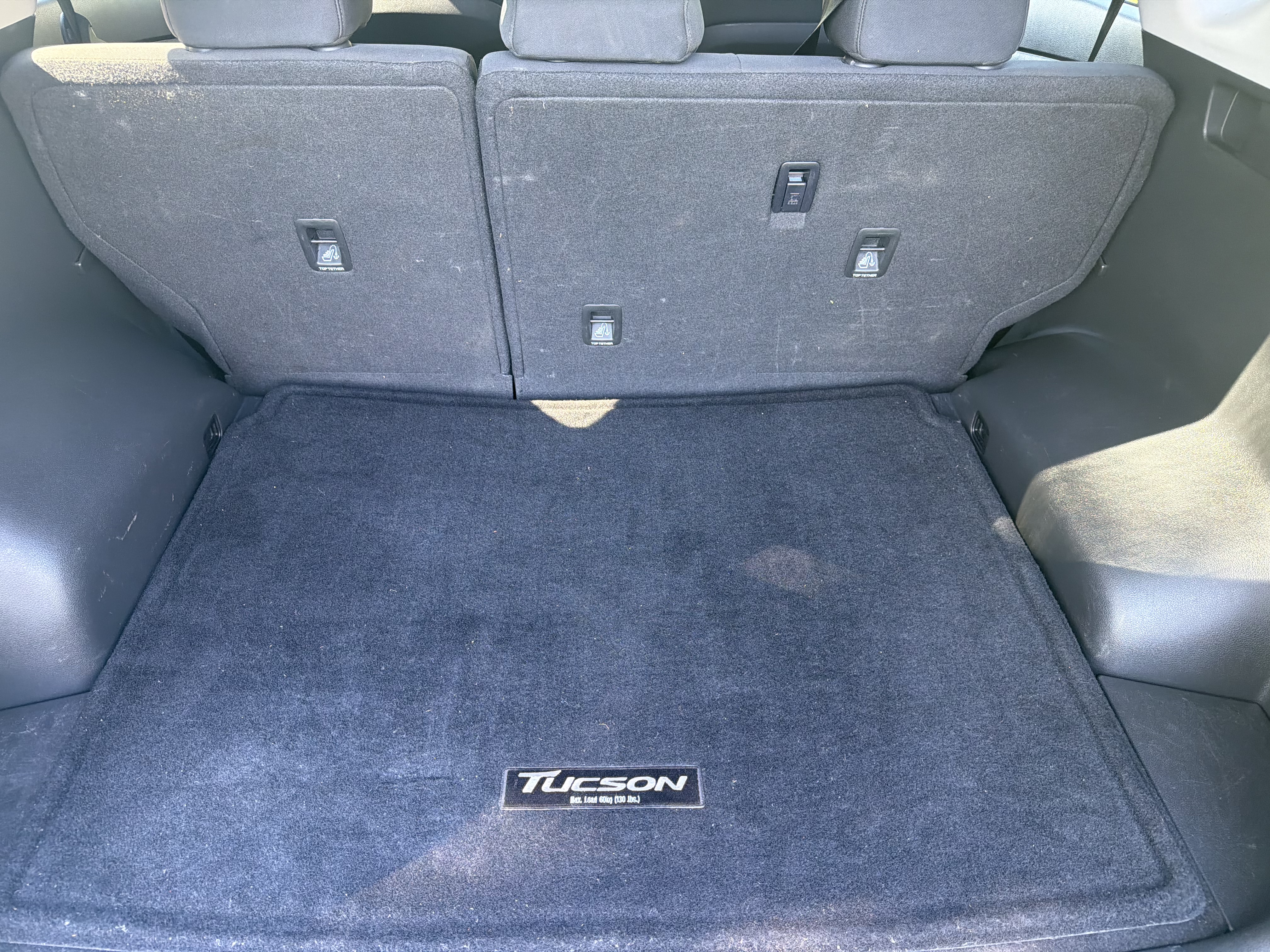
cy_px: 476
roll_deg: -3.0
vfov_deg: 56.8
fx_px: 881
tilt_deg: -36.3
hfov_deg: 71.6
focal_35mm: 24
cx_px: 635
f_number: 1.78
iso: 200
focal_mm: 6.76
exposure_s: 1/66
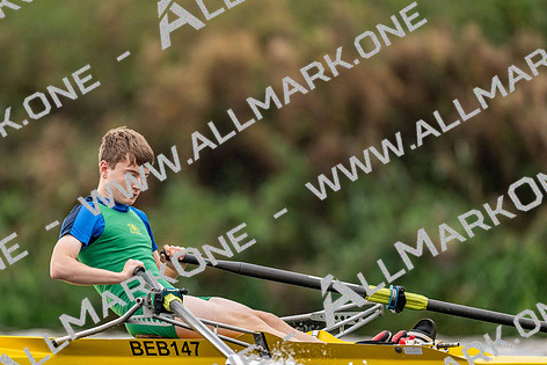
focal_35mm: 737
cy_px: 220
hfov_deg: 2.8
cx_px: 221
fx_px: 11201
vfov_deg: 1.9
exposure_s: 1/2500
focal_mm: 600
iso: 3200
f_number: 4
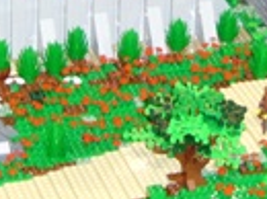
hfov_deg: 8.9
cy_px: -64
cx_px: 134
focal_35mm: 222
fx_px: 1709
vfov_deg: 6.6
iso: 250
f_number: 3.2
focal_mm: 7.5
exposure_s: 1/30
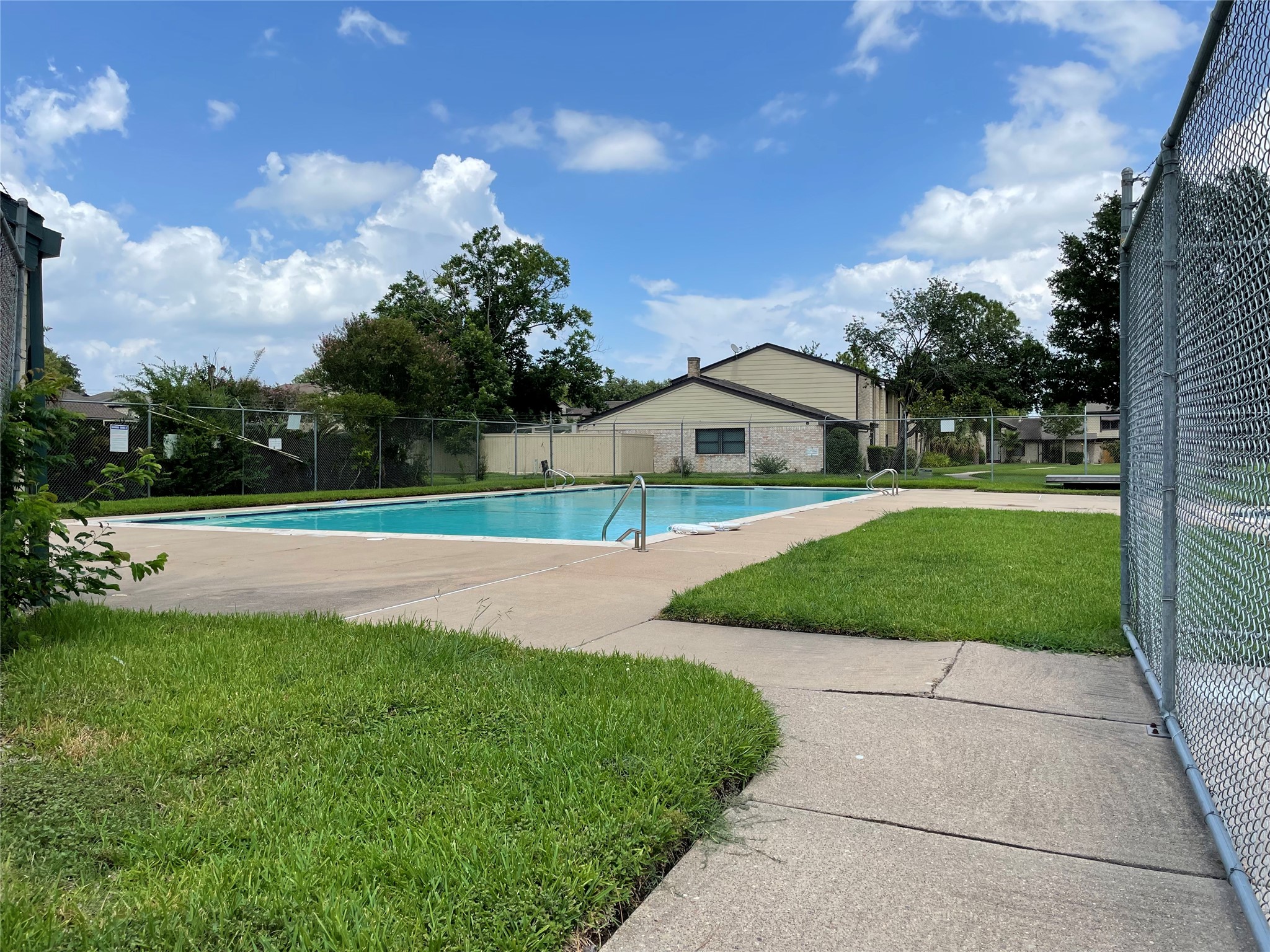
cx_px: 635
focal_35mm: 26
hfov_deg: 67.3
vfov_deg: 53.1
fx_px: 954
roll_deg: +0.2
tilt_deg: -0.9
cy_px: 476
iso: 32
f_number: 1.6
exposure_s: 1/3610
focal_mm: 4.2
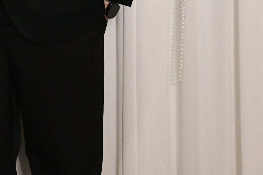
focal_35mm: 142
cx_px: -145
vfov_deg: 9.0
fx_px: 1037
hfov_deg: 13.5
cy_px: -195
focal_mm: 31
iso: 5000
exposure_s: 1/400
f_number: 4
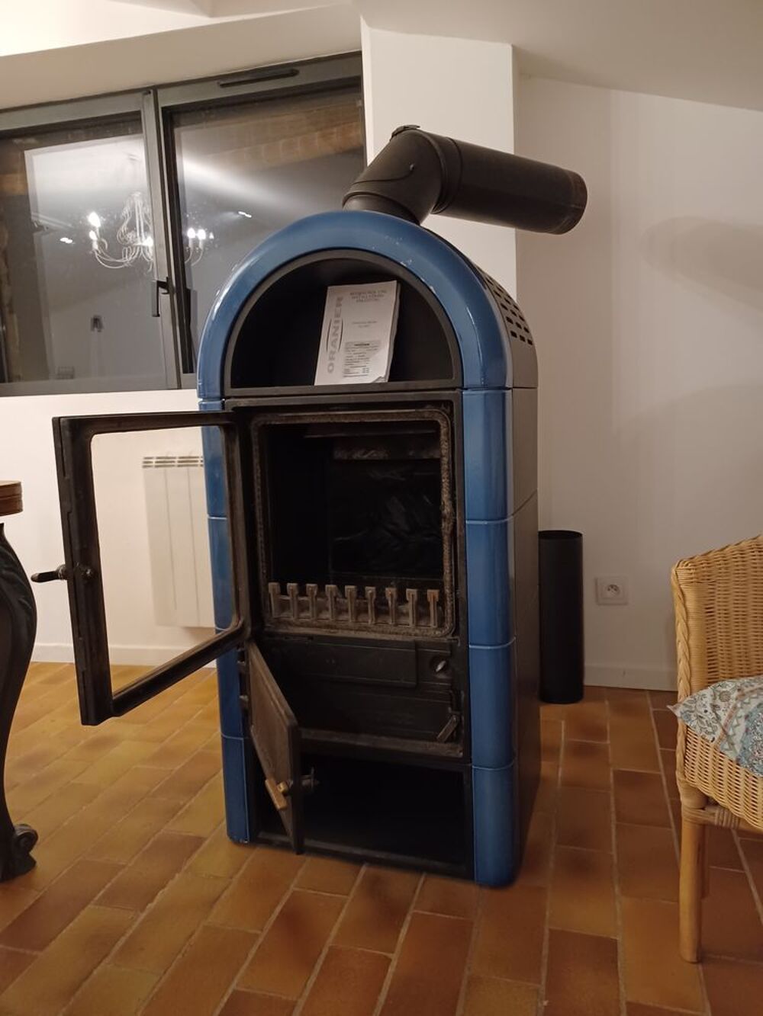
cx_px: 382
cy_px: 508
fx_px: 735
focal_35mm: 25
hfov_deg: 54.9
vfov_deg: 69.4
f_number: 1.8
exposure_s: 1/20
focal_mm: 4.6
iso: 1250
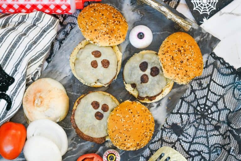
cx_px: 120
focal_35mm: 50
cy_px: 80
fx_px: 335
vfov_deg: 27.0
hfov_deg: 39.6
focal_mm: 50
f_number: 4
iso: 2500
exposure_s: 1/60
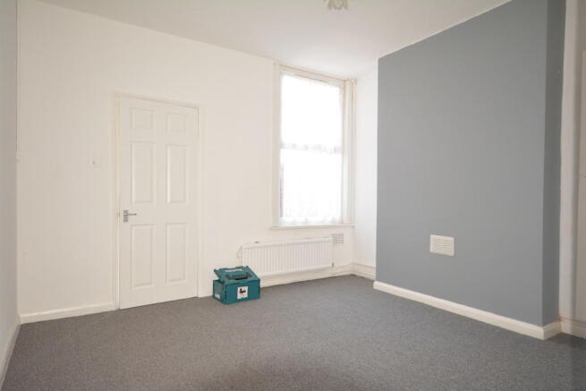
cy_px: 196
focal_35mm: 21
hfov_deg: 81.2
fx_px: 342
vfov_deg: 59.5
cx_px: 293
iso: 1600
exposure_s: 1/60
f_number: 5.6
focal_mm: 14
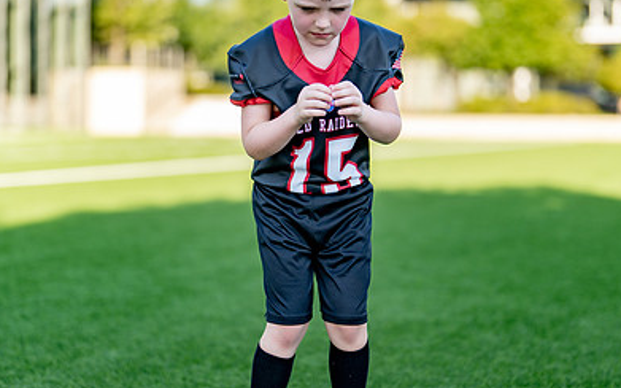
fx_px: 1370
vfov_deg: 16.1
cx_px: 340
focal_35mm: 81
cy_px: 154
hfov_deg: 25.5
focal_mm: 50
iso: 100
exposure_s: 1/1600
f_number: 1.2
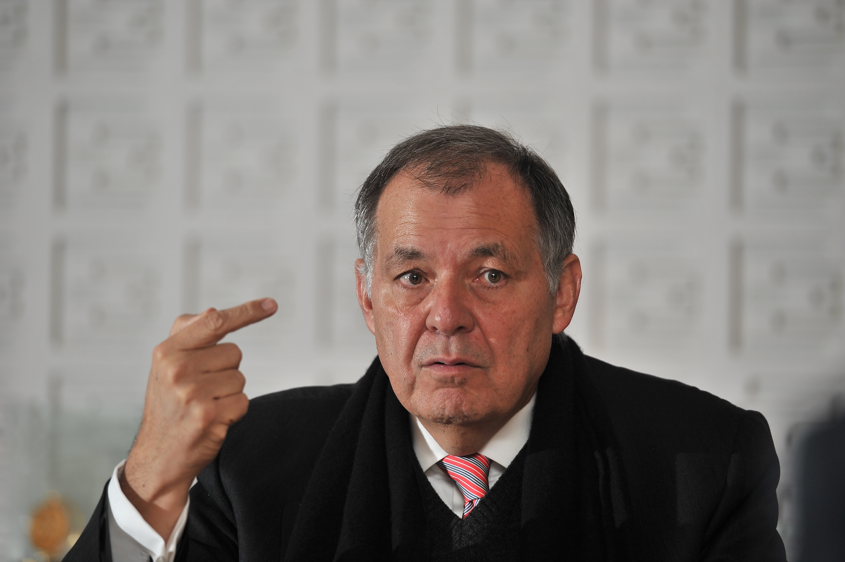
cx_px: 422
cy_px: 281
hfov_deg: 10.3
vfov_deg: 6.9
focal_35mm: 200
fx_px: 4691
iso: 250
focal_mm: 200
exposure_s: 1/250
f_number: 3.5
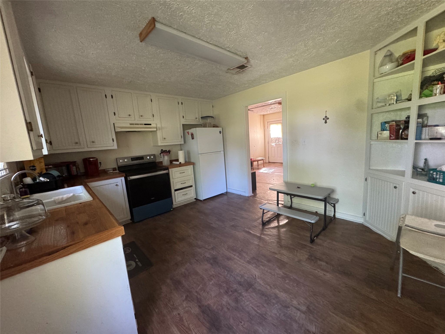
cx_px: 222
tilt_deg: -9.3
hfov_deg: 102.1
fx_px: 180
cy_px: 167
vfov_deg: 85.7
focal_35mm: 14
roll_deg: +4.0
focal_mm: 2.22
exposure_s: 1/60
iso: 640
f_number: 2.2
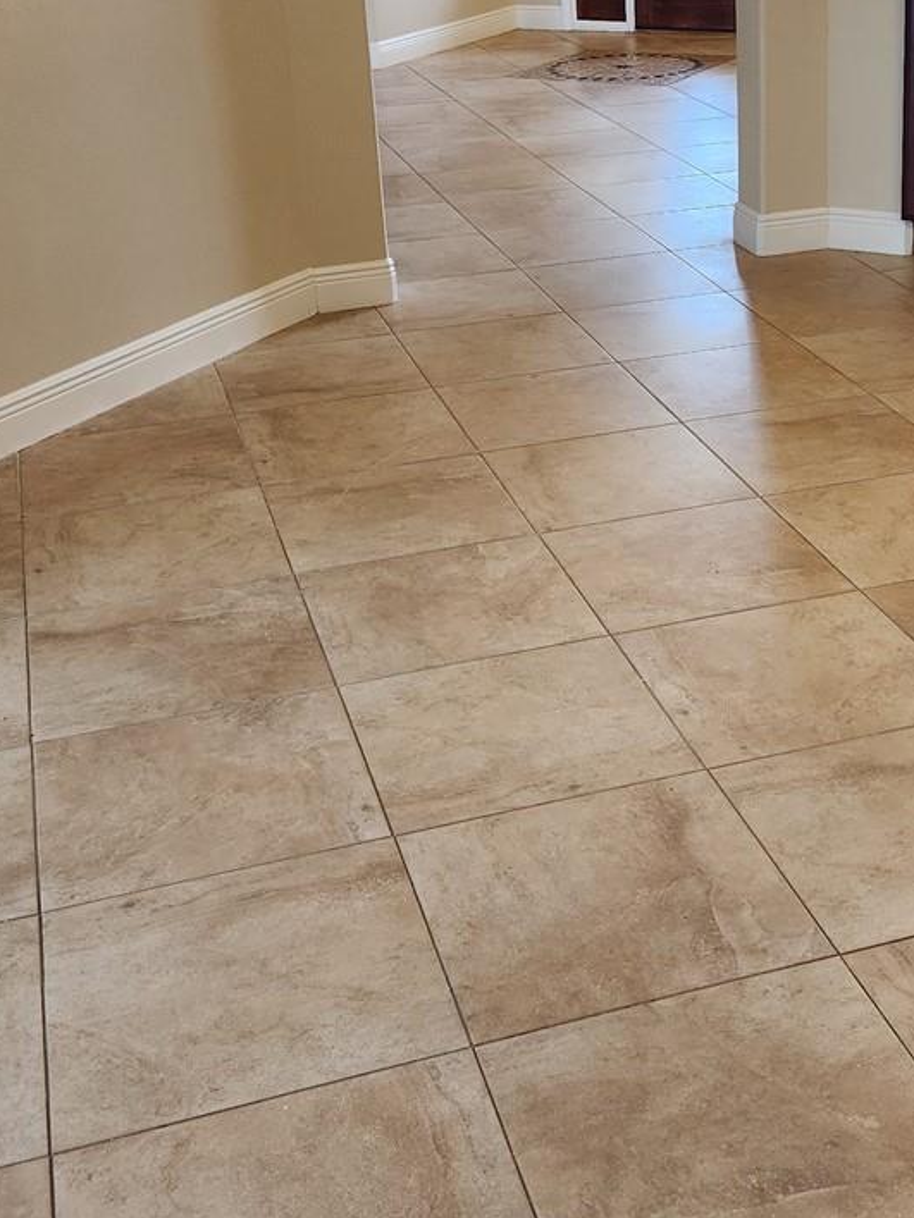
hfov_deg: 27.8
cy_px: 409
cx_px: 651
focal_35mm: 52
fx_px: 1831
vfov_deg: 36.5
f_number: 1.8
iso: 200
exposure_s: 1/180
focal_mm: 5.4
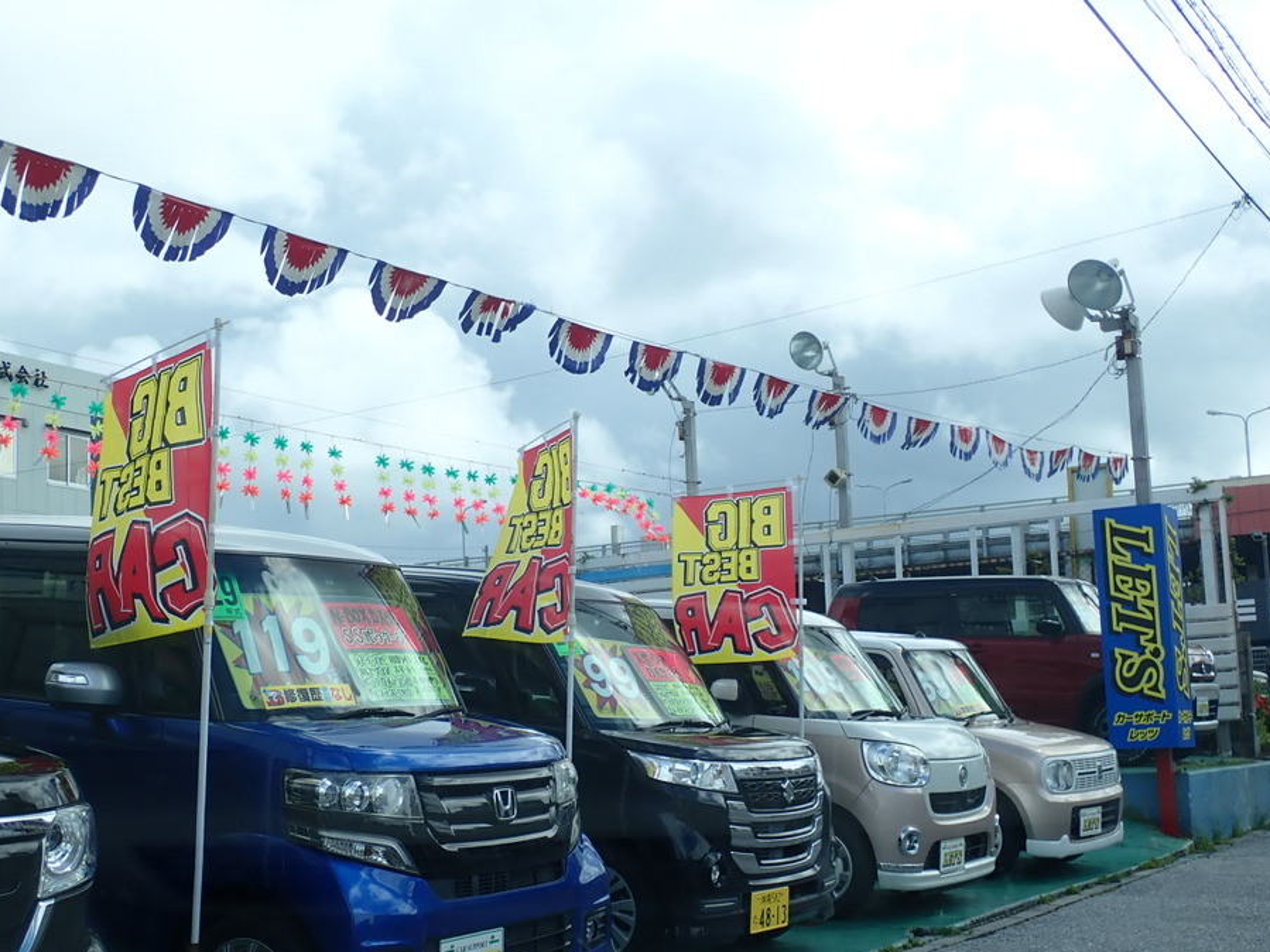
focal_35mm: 49
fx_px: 1797
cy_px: 520
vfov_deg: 29.7
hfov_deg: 38.9
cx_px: 575
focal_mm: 7.86
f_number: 4
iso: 100
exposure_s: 1/500
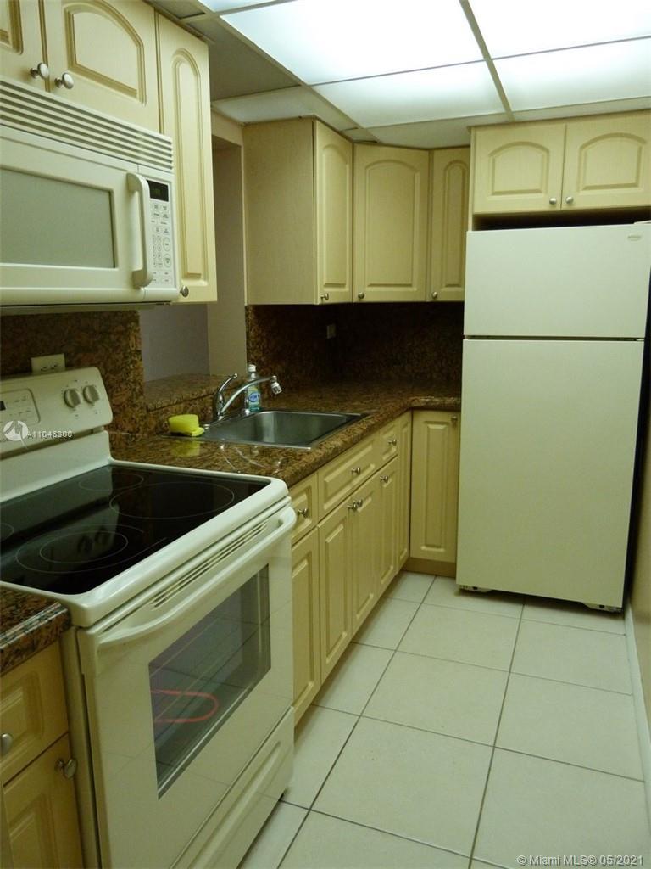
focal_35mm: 25
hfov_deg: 54.9
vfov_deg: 69.4
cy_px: 434
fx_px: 627
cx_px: 326
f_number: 2.8
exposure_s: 1/40
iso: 400
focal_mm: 4.5
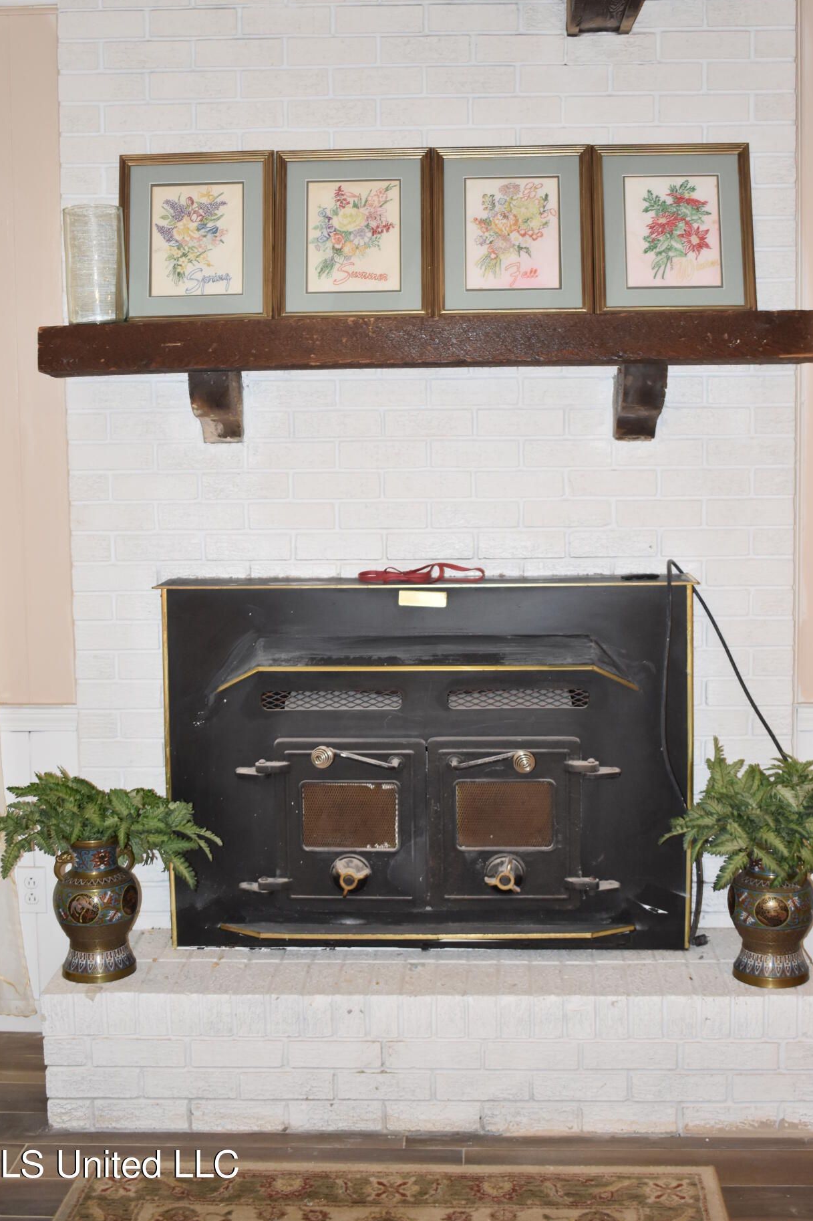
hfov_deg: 29.2
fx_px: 1558
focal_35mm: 46
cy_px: 557
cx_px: 410
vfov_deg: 42.7
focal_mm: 28
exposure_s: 1/60
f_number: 4.2
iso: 800
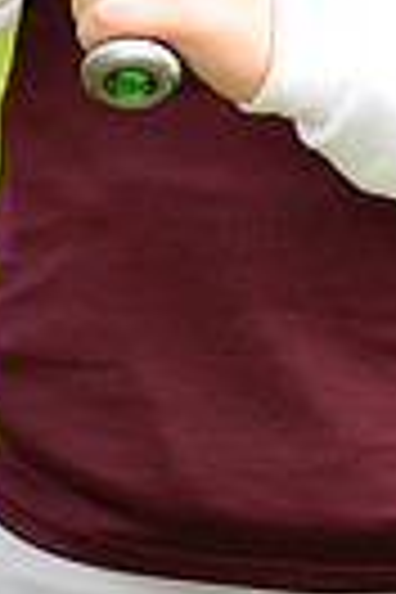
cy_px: -572
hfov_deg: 2.8
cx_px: 475
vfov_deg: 4.2
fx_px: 7969
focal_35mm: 483
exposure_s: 1/250
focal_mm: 110
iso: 100
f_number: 5
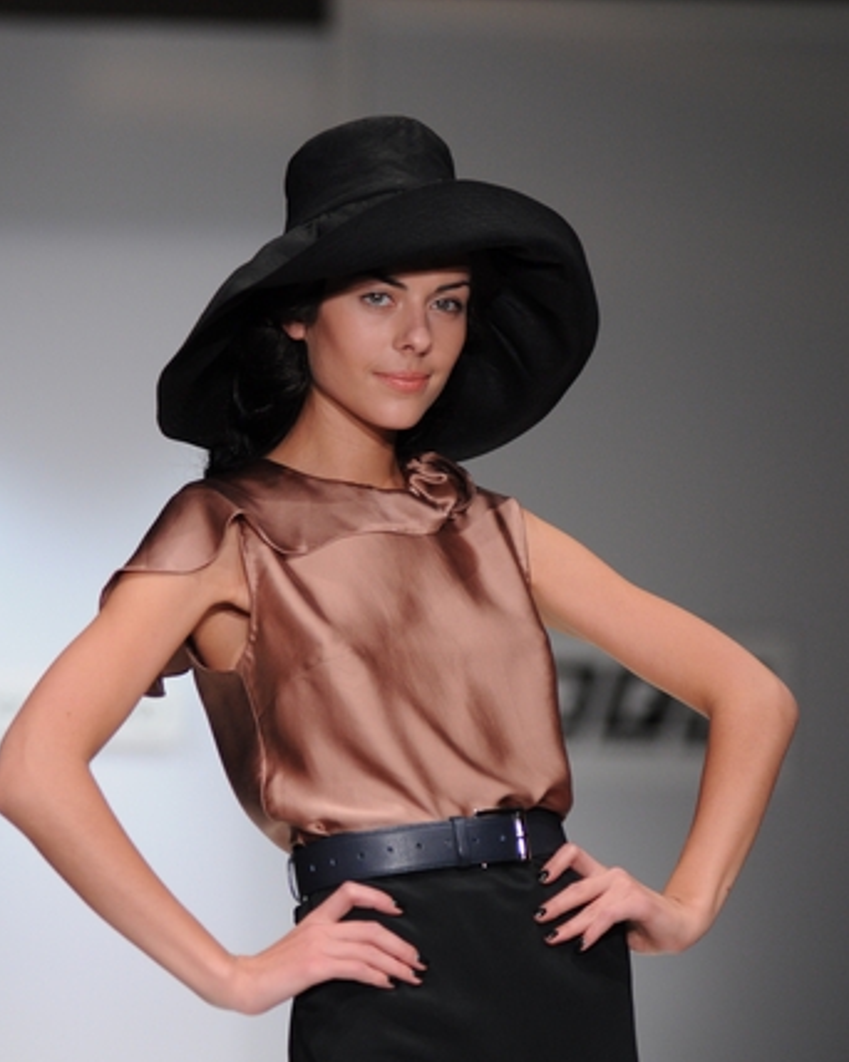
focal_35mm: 205
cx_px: 423
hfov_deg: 7.5
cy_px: 558
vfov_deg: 9.4
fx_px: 6443
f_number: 3.2
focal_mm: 120
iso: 800
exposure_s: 1/250
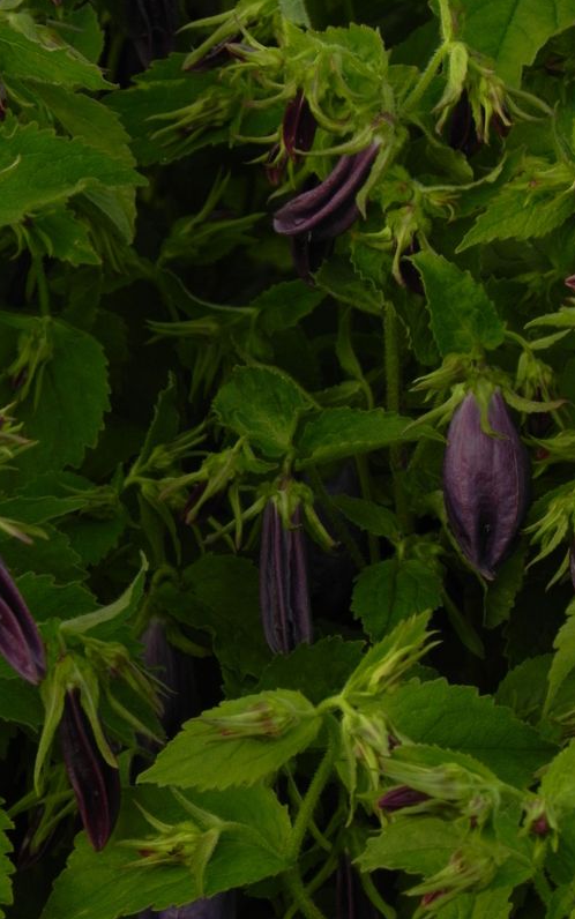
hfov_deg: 5.0
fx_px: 6589
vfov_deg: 8.0
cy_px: 458
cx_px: 291
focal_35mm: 263
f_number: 5
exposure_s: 1/100
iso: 160
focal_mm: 44
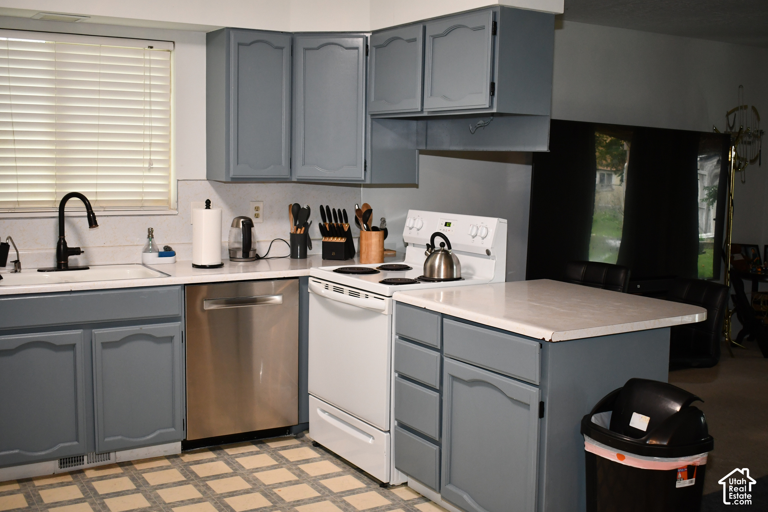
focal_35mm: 40
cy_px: 256
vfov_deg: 33.4
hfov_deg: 48.5
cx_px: 384
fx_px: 853
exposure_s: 1/60
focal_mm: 27
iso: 1100
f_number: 4
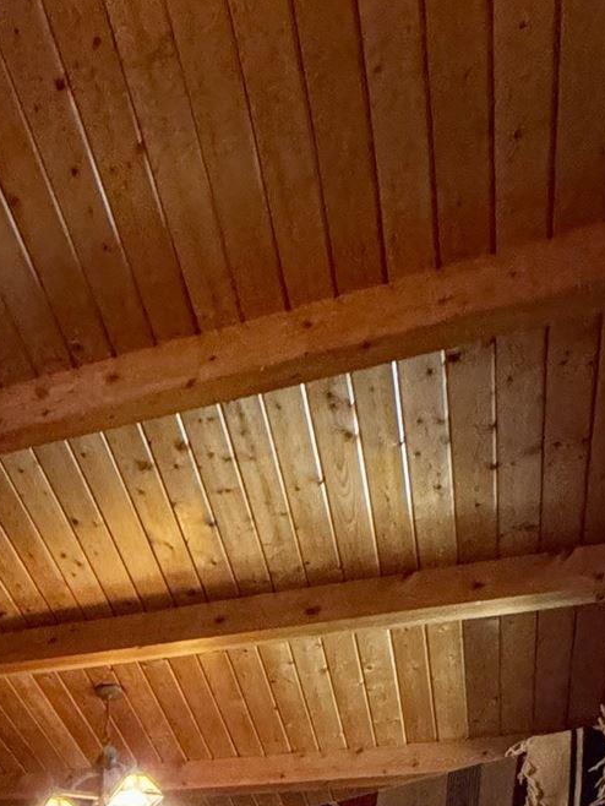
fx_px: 1141
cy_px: 1365
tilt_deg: +1.1
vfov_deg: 24.0
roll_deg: +0.6
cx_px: -171
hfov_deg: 25.7
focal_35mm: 49
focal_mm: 2.22
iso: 640
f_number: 2.2
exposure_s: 1/60
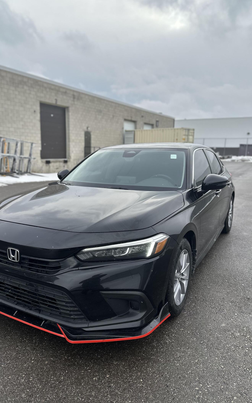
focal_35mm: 26
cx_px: 103
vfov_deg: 70.4
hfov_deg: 47.4
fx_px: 286
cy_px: 203
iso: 80
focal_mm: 6.86
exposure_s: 1/1916
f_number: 1.78
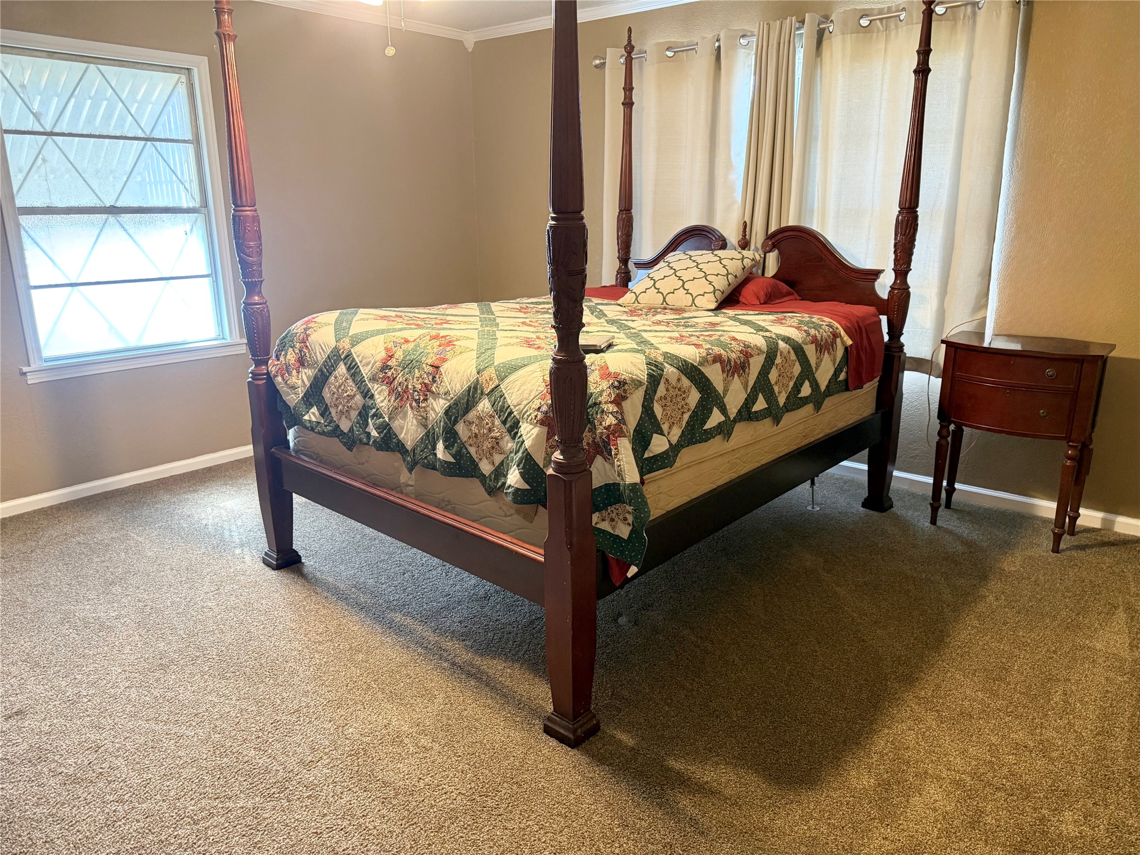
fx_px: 790
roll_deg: +0.4
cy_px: 428
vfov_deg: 56.8
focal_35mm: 24
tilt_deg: -14.7
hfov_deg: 71.6
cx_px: 570
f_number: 1.78
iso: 400
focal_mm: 6.76
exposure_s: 1/60
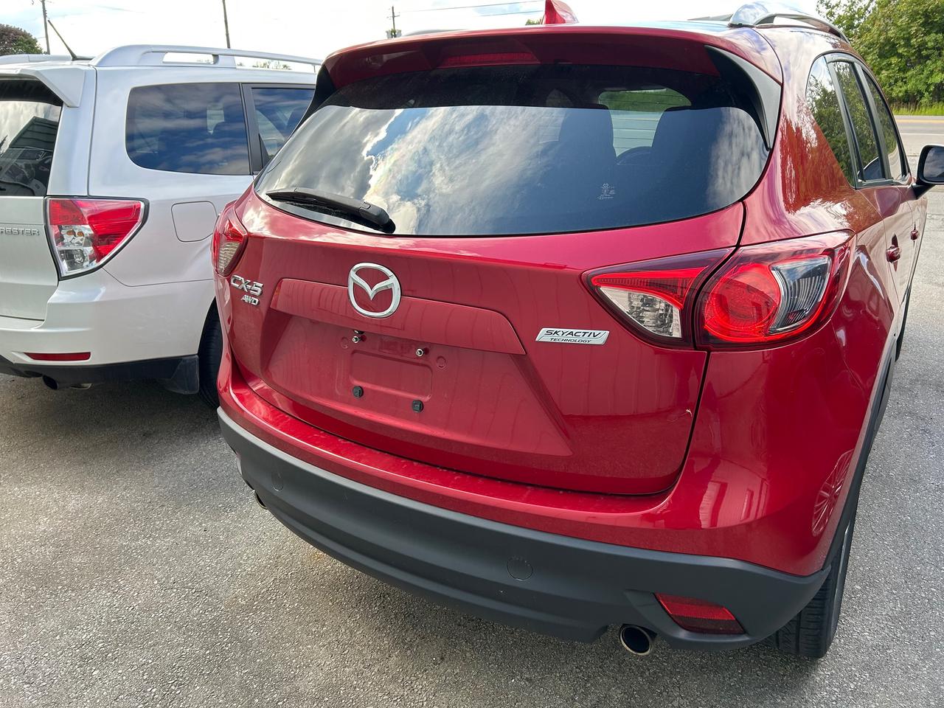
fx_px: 709
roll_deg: +0.3
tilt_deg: -22.5
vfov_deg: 53.1
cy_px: 354
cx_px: 472
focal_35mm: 26
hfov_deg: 67.3
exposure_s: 1/355
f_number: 1.5
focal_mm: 5.7
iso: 50
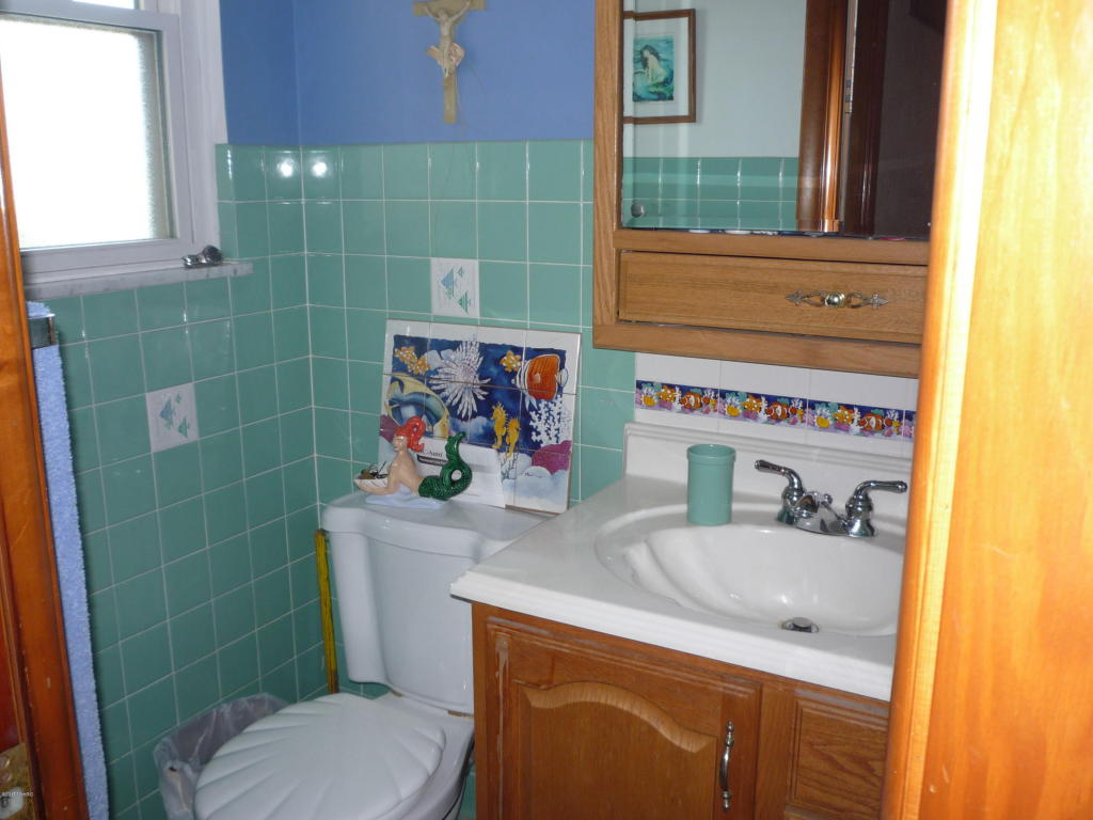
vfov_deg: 44.2
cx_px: 546
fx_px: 1010
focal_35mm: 32
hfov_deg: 56.8
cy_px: 410
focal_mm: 5.2
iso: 100
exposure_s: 1/30
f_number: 3.3
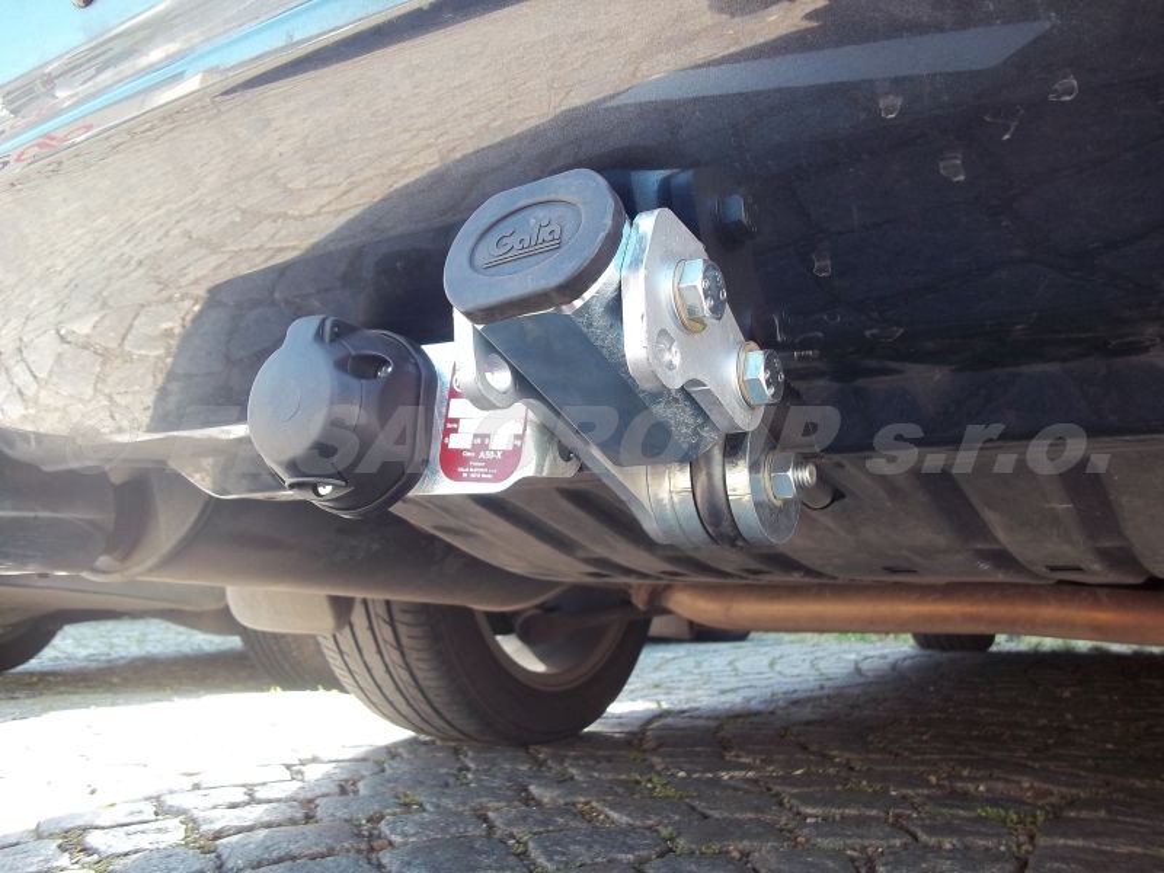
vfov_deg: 44.2
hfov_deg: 56.8
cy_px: 436
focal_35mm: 32
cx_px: 582
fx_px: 1076
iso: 80
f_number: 2.9
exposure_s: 1/60
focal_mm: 5.7
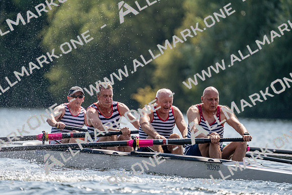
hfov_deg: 3.4
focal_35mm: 600
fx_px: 4868
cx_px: 146
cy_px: 98
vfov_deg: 2.3
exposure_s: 1/1600
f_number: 6.3
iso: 320
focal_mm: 600
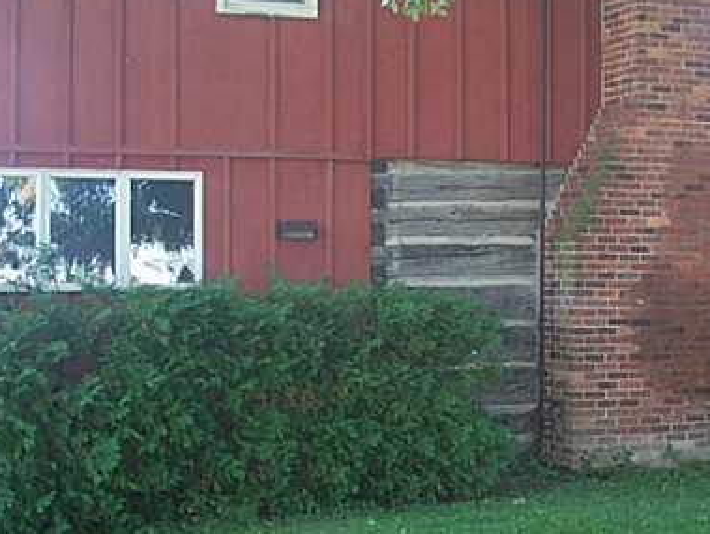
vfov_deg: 18.9
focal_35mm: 78
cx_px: 500
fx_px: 1601
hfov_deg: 24.8
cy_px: 272
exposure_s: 1/60
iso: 125
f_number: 2.8
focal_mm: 7.8
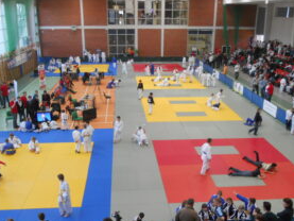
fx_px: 331
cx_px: 145
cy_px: 132
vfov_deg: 36.7
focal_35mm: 39
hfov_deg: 47.8
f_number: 3.2
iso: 160
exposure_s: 1/30
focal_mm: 4.9
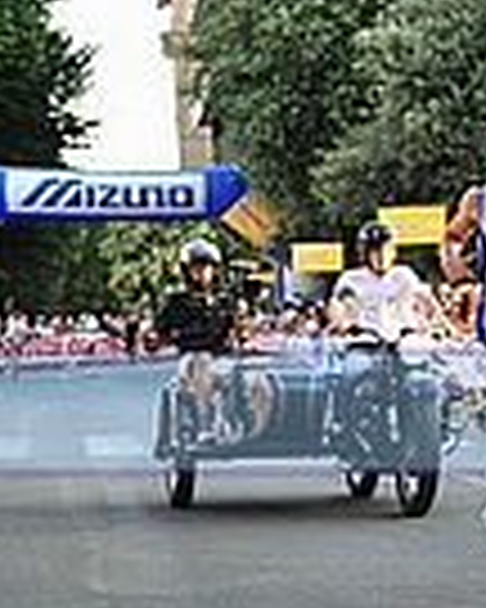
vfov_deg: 19.2
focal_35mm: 100
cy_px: 299
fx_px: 1798
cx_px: 882
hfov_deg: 13.7
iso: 640
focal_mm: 24
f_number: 2.8
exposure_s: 1/400
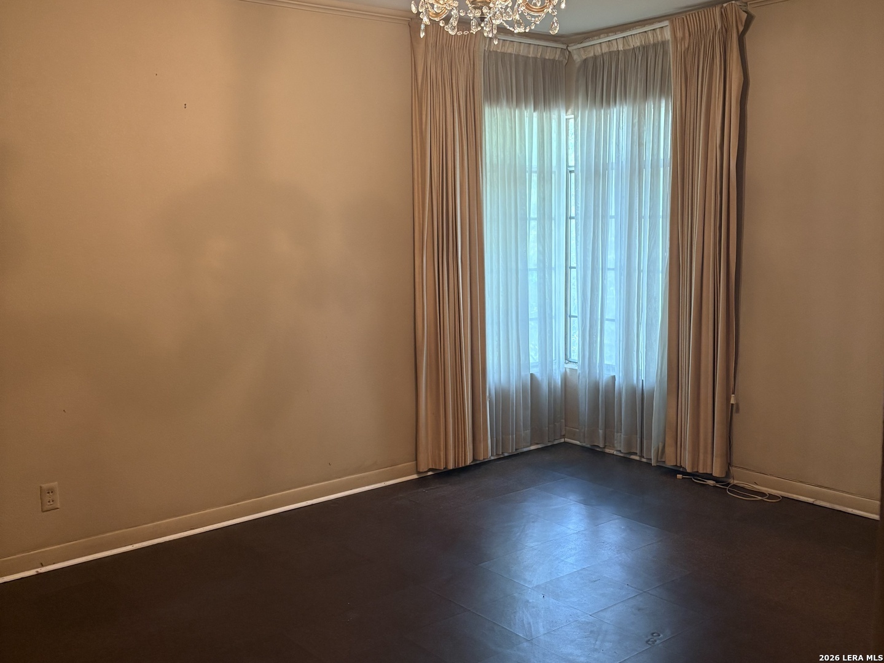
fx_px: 664
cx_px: 442
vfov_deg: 53.1
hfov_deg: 67.3
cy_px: 332
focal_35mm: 26
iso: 320
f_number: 1.6
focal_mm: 5.96
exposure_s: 1/60
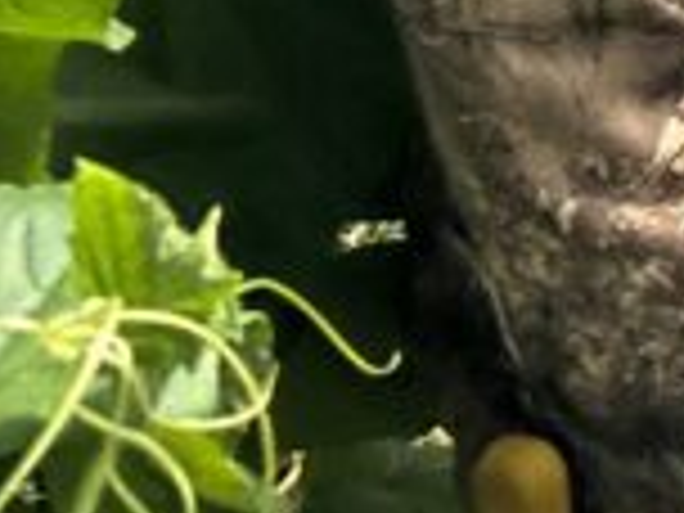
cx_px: 1611
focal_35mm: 162
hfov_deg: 10.6
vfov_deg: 7.6
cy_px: -1179
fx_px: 3201
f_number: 1.78
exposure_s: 1/6211
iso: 80
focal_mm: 6.86
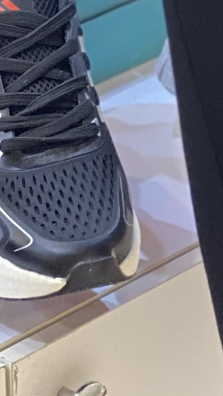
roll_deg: -2.0
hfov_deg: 4.4
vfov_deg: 7.9
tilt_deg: -17.4
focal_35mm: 269
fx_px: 2826
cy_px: -211
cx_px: 614
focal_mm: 6
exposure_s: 1/33
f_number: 2
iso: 160
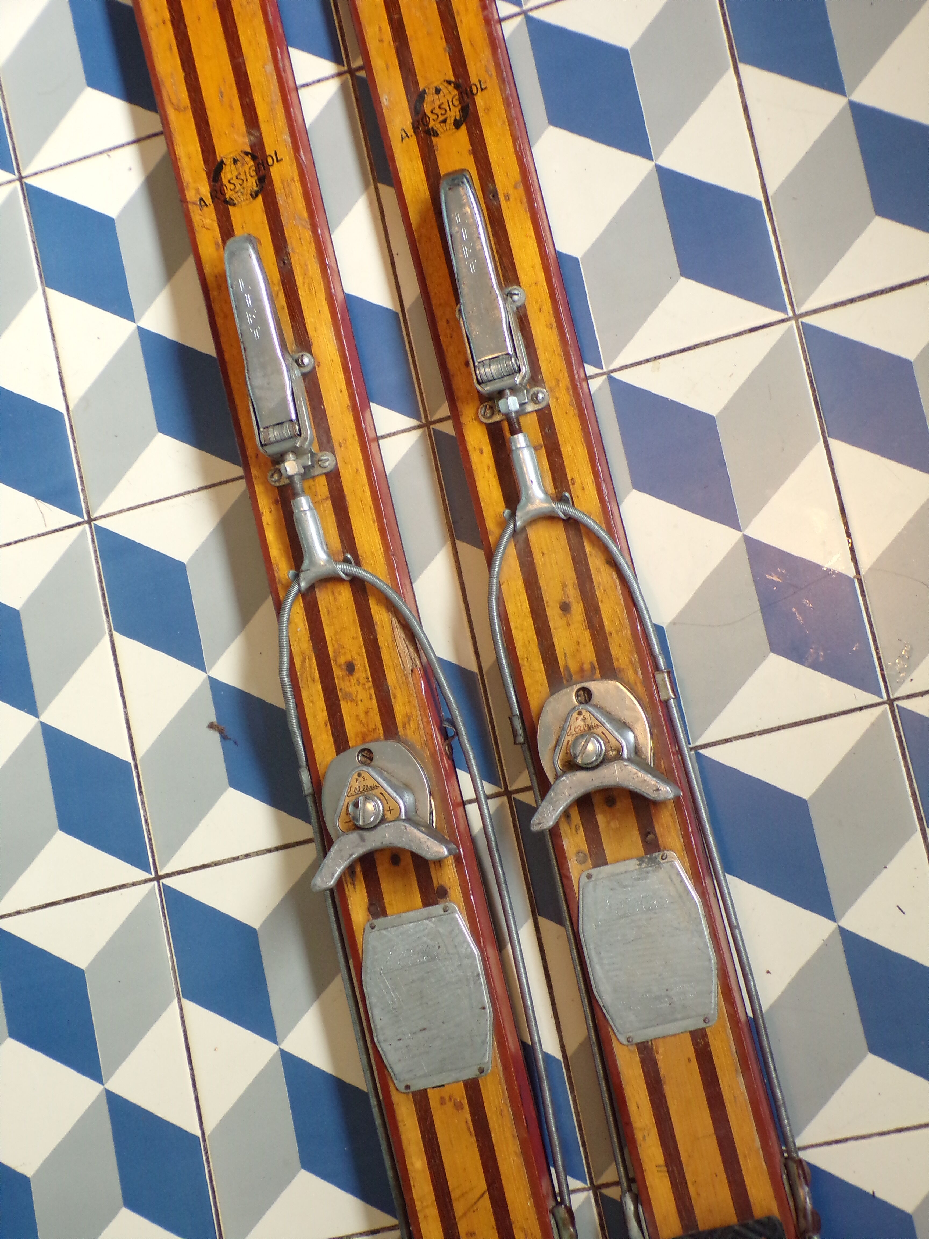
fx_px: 2004
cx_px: 464
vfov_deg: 34.3
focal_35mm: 56
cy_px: 620
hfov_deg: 26.1
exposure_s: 1/17
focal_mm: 10.1
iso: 233
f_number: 3.7
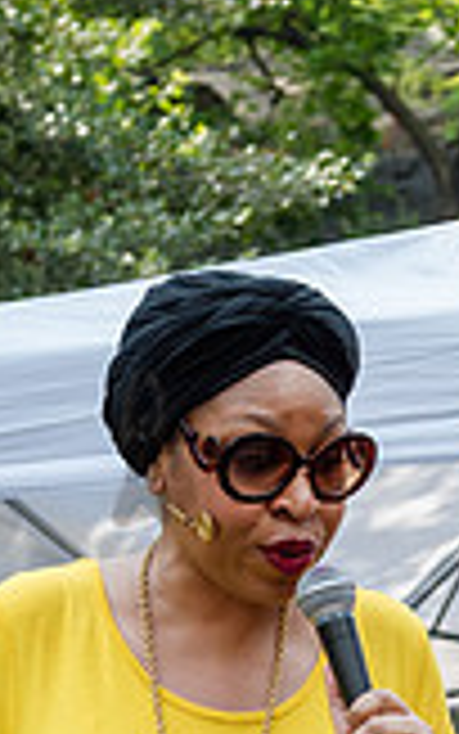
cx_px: 786
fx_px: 3380
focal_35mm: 169
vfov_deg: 12.3
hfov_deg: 7.6
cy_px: 622
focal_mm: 42
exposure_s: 1/640
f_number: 3.5
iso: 500
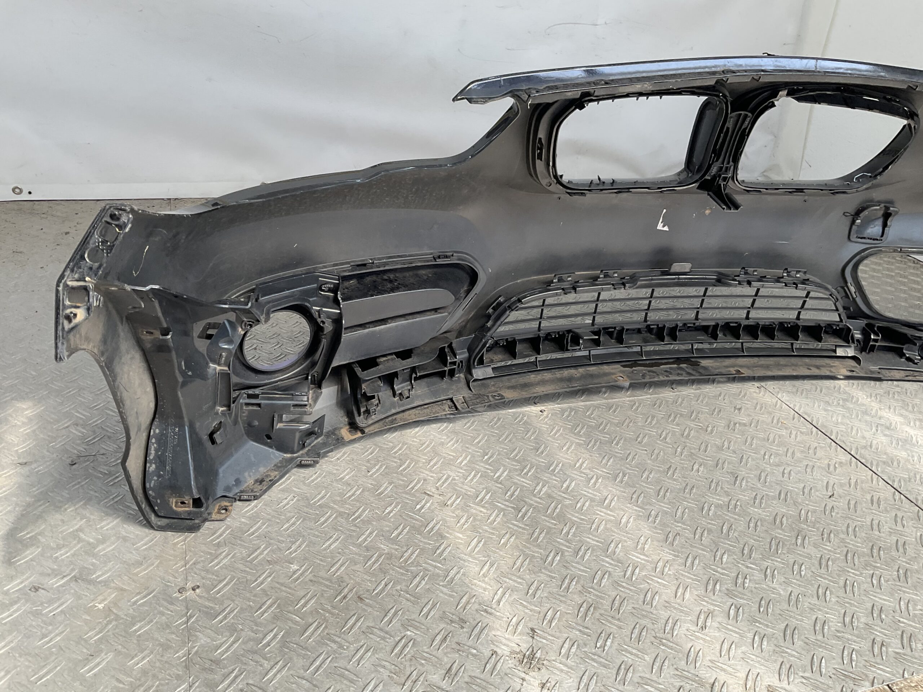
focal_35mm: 29
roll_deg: -8.5
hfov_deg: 61.7
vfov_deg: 48.2
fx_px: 773
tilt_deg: -26.2
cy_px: 346
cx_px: 462
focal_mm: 3
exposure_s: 1/286
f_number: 1.8
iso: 16
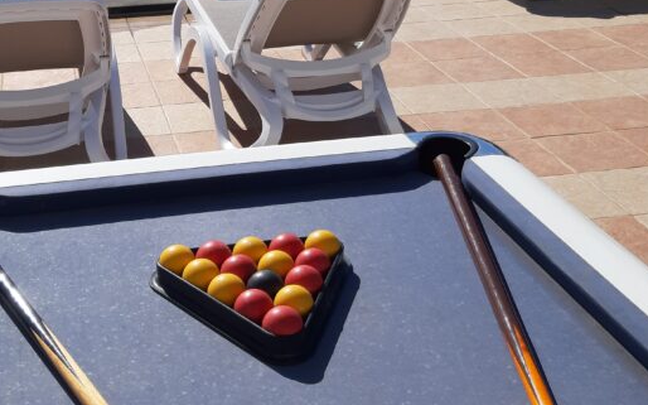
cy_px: 1
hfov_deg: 35.4
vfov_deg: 21.9
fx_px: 1006
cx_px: 221
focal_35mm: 57
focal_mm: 3.93
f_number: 1.7
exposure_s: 1/2392
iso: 40
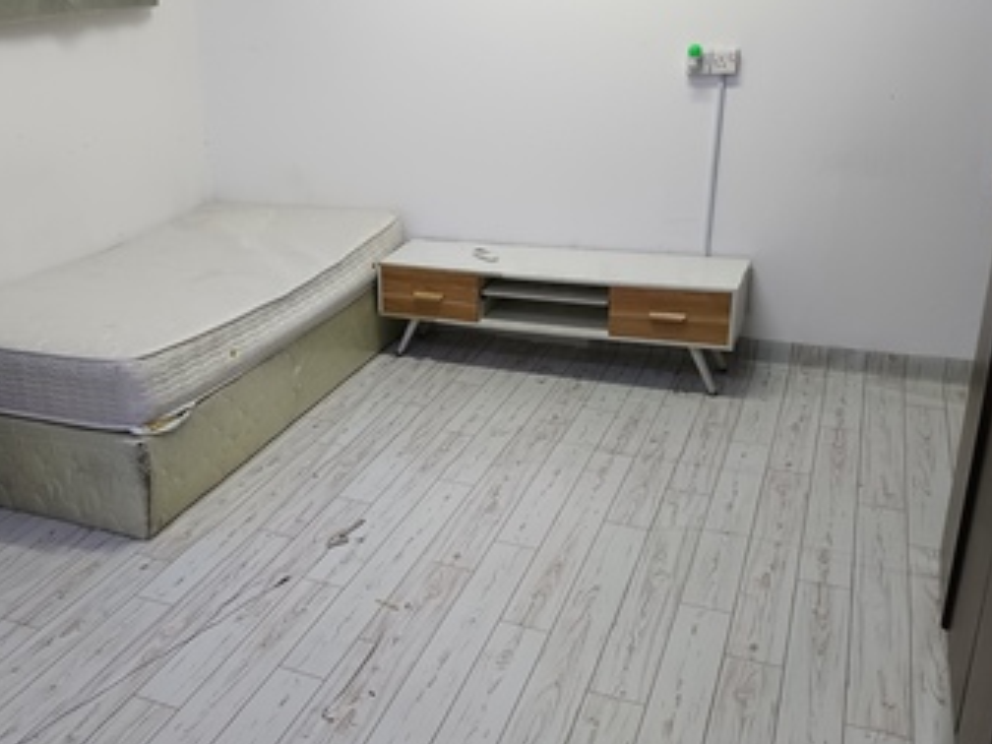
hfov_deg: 52.9
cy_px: 373
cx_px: 329
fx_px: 974
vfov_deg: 41.8
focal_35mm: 34
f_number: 1.79
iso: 1567
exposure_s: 1/24
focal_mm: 4.84
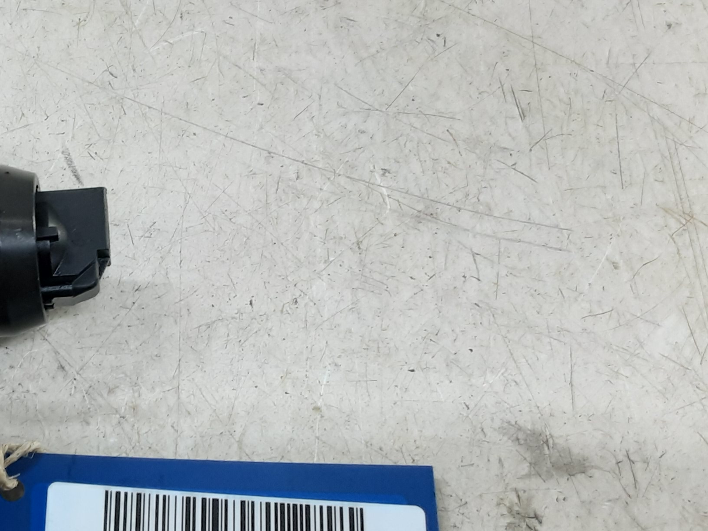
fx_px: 1104
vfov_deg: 26.8
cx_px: 7
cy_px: 378
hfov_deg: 32.8
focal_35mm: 54
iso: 100
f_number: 1.9
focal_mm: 2.91
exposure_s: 1/50
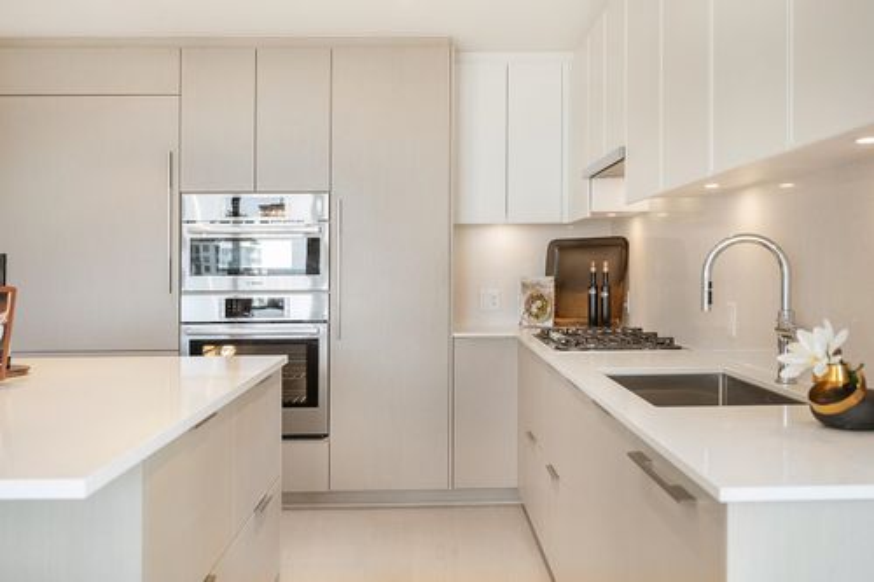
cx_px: 437
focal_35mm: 32
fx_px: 777
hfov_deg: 58.7
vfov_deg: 41.1
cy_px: 291
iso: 1250
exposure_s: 1/320
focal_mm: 32
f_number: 4
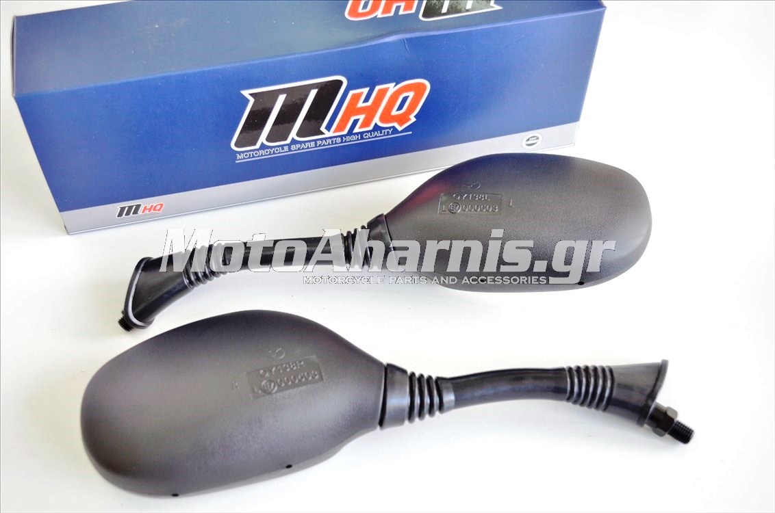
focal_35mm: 42
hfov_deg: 46.5
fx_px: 902
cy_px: 256
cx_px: 388
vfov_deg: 31.8
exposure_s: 1/125
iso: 1600
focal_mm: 28
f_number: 4.5
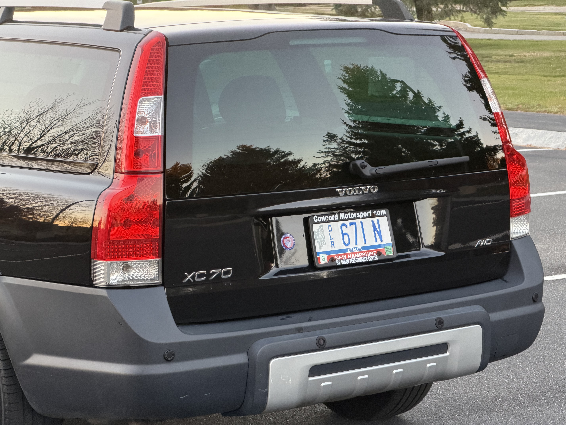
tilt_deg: -7.6
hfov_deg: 19.6
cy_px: 212
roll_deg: -0.4
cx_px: 283
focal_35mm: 100
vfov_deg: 14.8
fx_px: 1635
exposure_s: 1/111
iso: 400
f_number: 2.8
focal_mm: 16.89
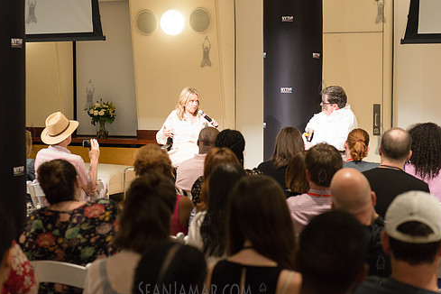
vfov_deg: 16.5
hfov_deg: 24.5
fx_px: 1017
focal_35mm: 83
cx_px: 206
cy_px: 138
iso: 2500
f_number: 4
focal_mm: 70
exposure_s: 1/125
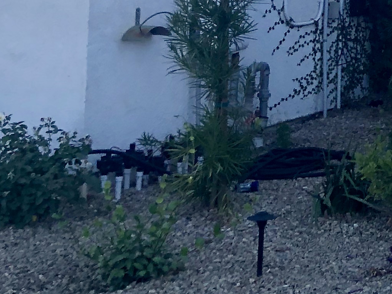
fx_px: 1257
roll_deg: -2.7
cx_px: 745
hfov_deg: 15.0
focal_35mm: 111
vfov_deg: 12.9
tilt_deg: +1.1
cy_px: -89
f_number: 1.8
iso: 20
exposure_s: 1/725
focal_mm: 4
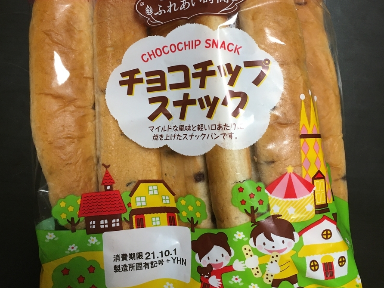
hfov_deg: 47.9
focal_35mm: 39
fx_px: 433
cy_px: 110
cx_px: 191
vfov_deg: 36.6
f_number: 2.2
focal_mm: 4.15
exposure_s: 1/30
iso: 80
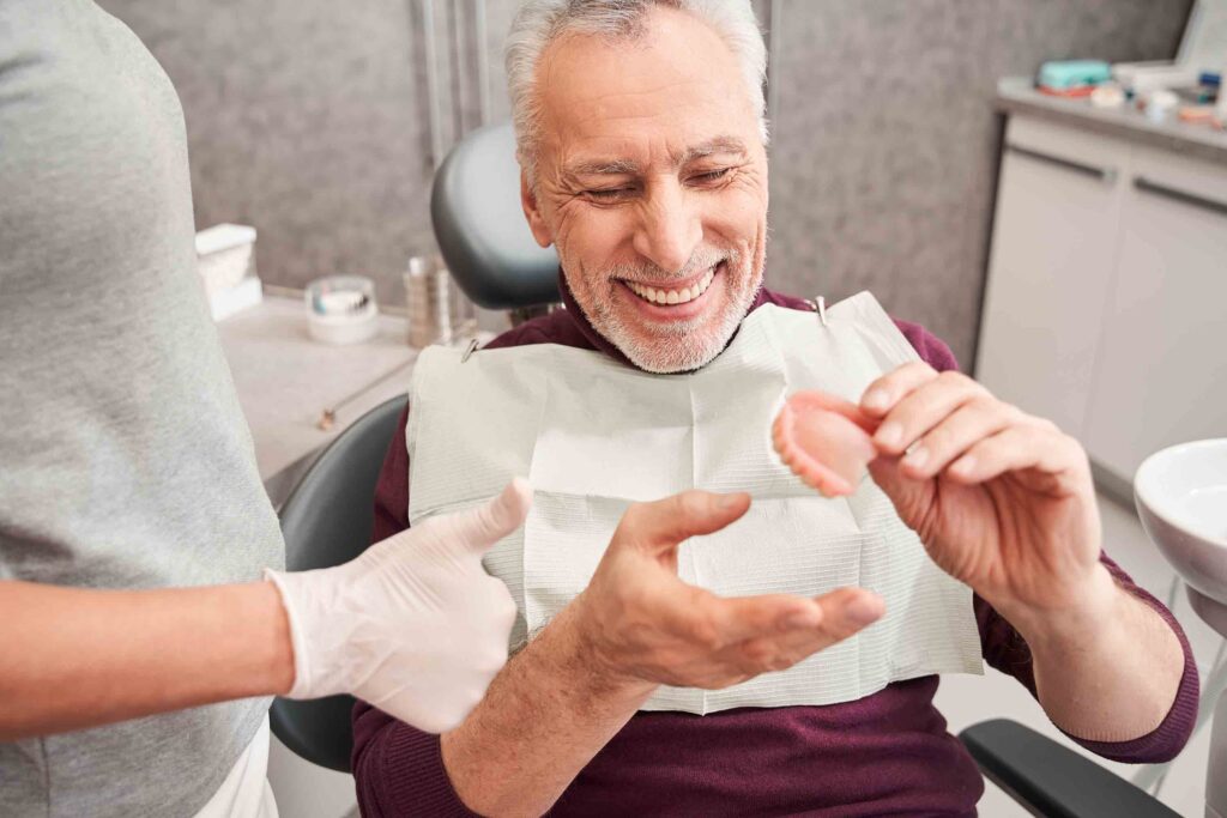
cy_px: 409
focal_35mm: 33
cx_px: 614
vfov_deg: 40.0
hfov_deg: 57.2
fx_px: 1125
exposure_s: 1/160
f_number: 3.5
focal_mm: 33
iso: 320
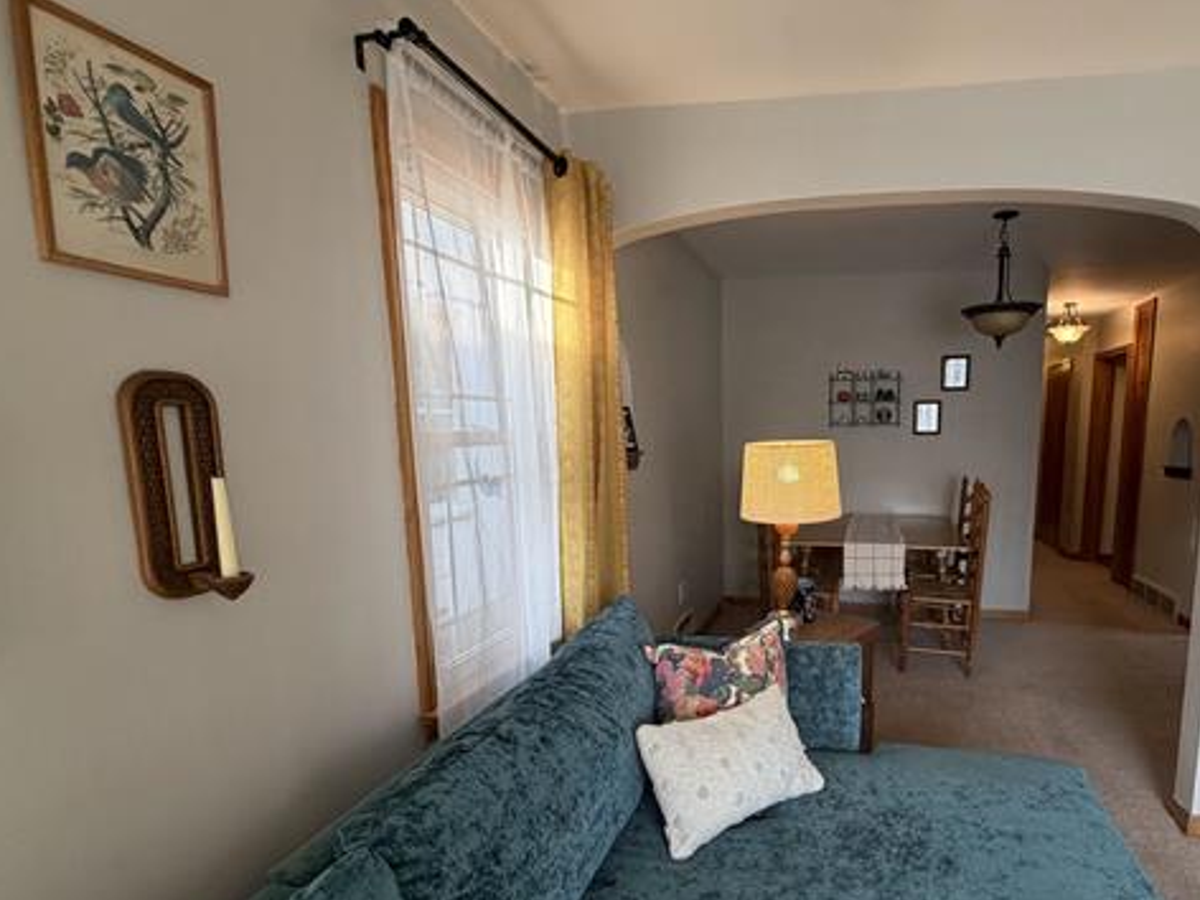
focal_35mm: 19
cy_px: 524
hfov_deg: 82.9
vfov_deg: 68.2
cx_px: 758
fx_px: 659
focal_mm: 2.22
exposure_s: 1/120
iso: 250
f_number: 2.2
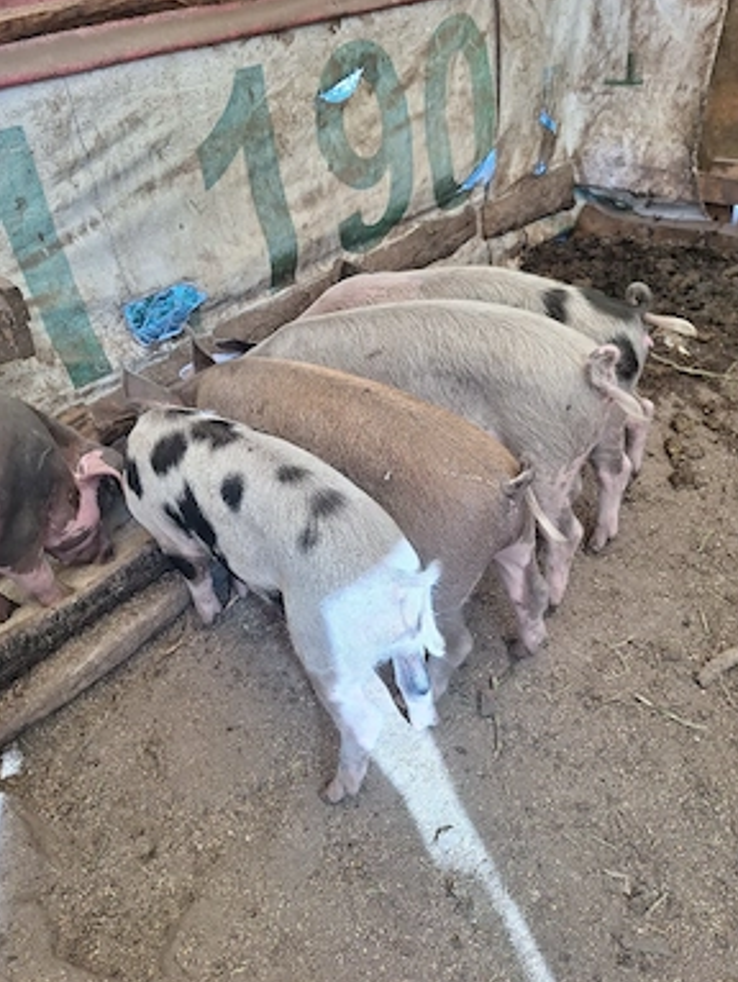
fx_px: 681
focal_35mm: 24
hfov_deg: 56.9
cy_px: 503
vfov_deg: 71.5
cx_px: 361
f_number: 1.8
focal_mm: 5.54
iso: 40
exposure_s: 1/100
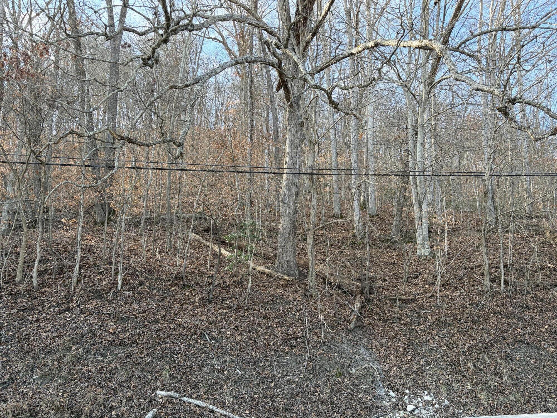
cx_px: 278
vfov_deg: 53.1
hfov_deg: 67.3
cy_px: 209
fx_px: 418
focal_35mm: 26
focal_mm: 5.96
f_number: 1.6
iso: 50
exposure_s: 1/260
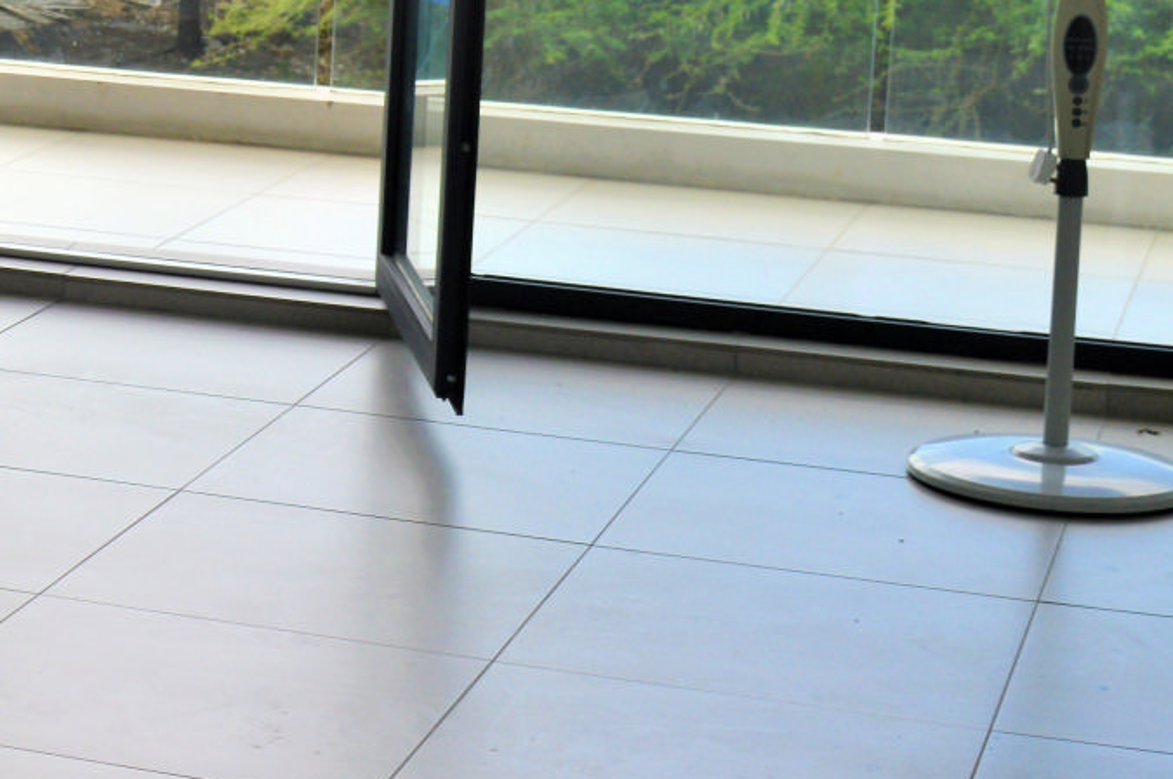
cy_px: 33
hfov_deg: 17.6
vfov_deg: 12.2
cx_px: -209
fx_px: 3612
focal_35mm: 111
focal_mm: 26
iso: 100
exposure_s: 1/250
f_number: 8
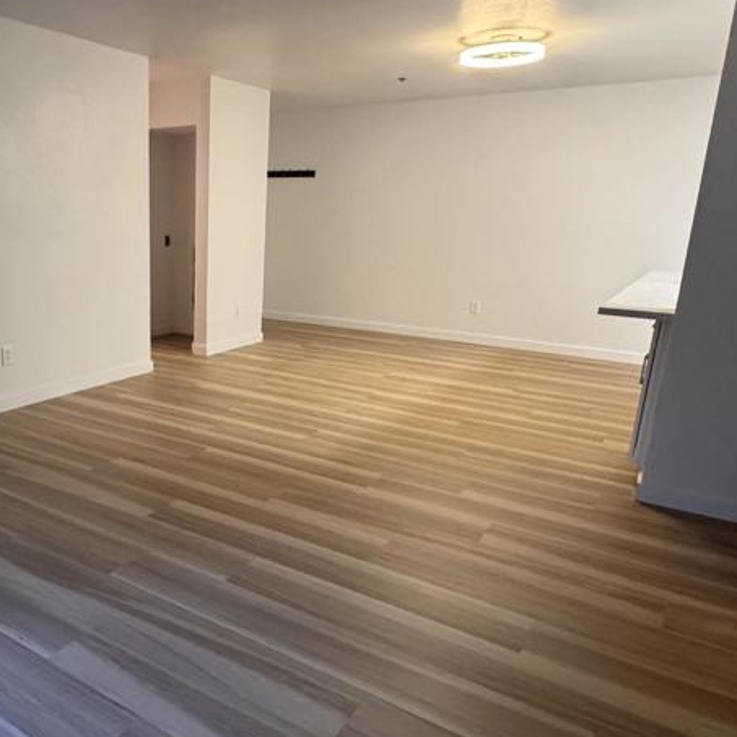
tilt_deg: -15.4
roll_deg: -1.3
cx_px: 187
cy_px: 392
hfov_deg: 54.7
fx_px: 674
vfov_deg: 57.3
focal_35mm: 28
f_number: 2.2
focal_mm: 2.22
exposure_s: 1/60
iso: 320
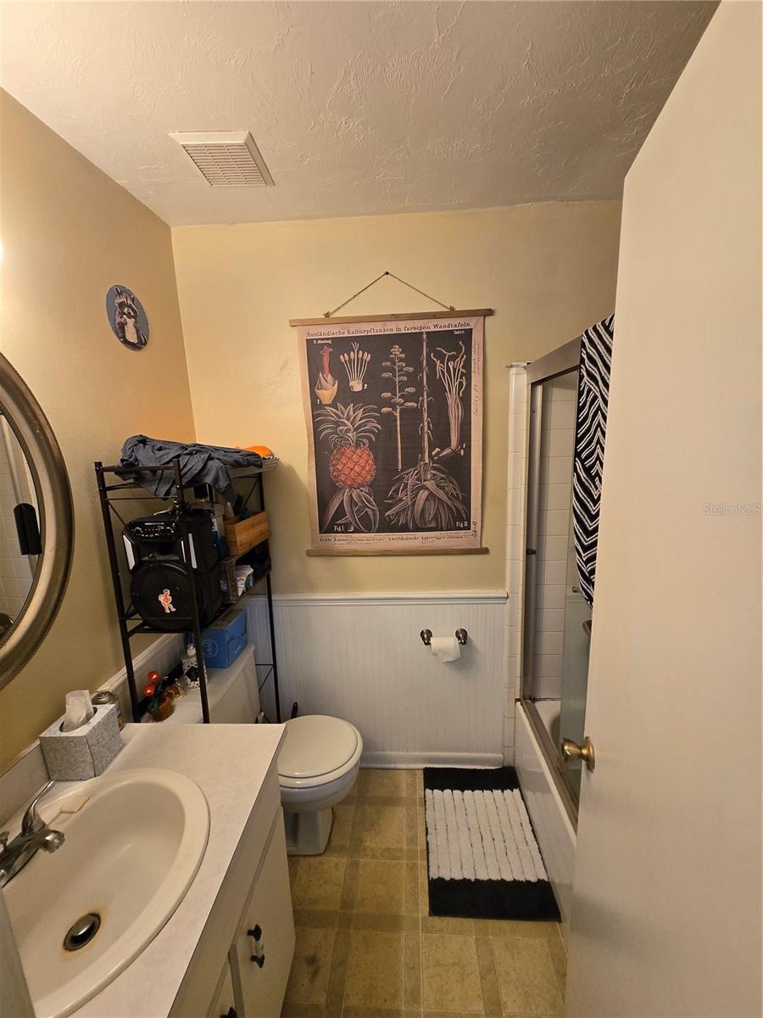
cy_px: 509
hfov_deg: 89.9
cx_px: 382
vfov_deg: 106.2
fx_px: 382
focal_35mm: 13
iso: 125
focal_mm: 1.7
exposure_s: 1/60
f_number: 2.2
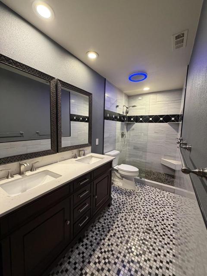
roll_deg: -2.0
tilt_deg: -5.5
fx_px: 112
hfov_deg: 85.7
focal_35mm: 14
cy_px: 138
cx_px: 104
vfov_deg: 102.1
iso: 320
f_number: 2.2
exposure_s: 1/60
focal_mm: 2.22
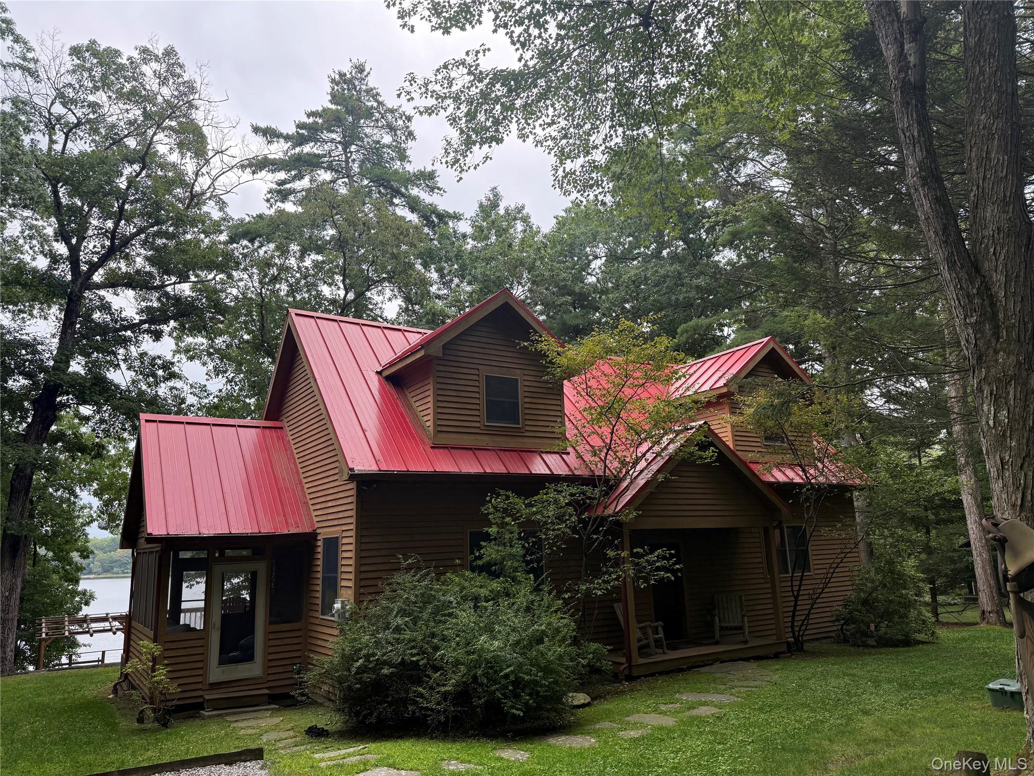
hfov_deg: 71.6
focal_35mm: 24
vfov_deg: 56.8
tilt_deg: +11.7
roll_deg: +2.0
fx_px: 717
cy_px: 388
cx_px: 517
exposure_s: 1/1091
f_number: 1.78
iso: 100
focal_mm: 6.76
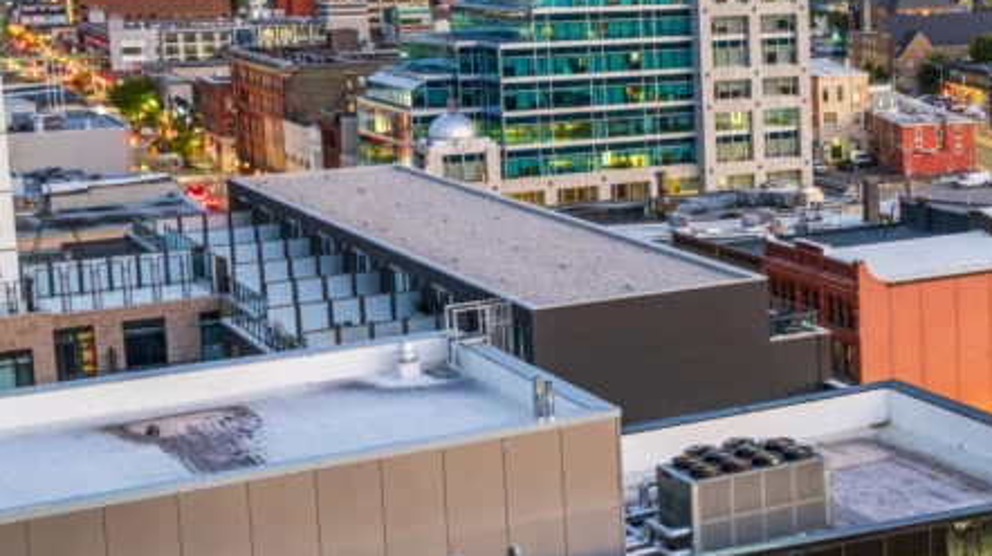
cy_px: 196
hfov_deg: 27.7
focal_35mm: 68
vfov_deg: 17.7
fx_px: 1788
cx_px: 1147
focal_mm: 28
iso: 100
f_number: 11
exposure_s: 5
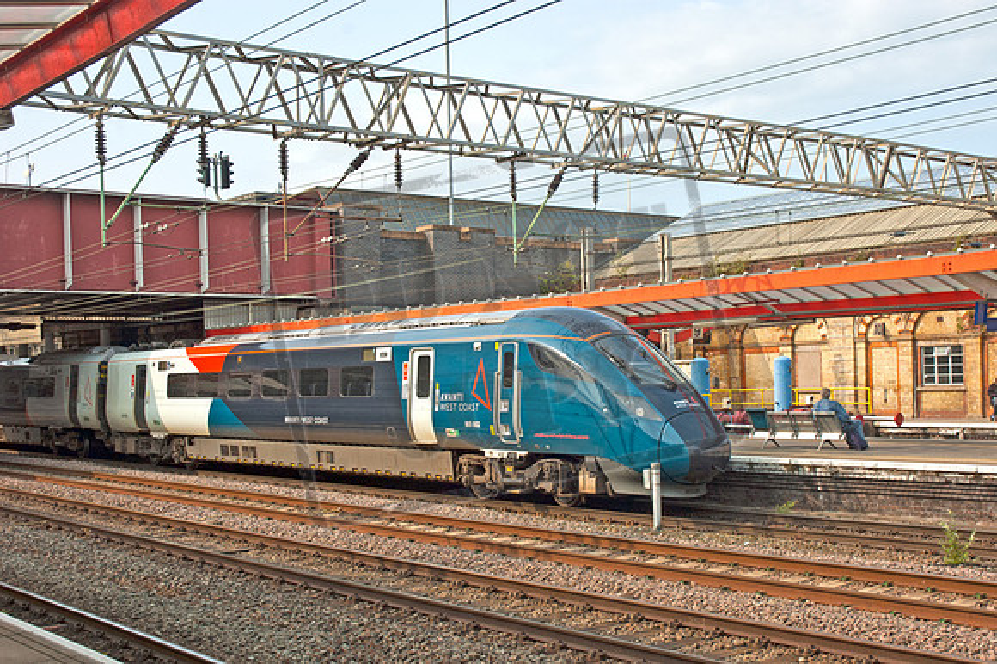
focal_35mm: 44
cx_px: 498
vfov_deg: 30.8
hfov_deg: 45.0
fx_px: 1204
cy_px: 332
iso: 200
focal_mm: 29
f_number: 7.1
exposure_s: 1/200
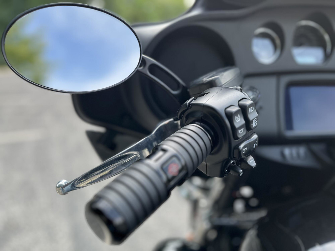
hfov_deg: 67.3
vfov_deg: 53.1
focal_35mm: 26
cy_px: 126
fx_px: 252
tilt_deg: -15.1
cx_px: 168
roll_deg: -2.3
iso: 50
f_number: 1.6
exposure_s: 1/777
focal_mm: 5.1
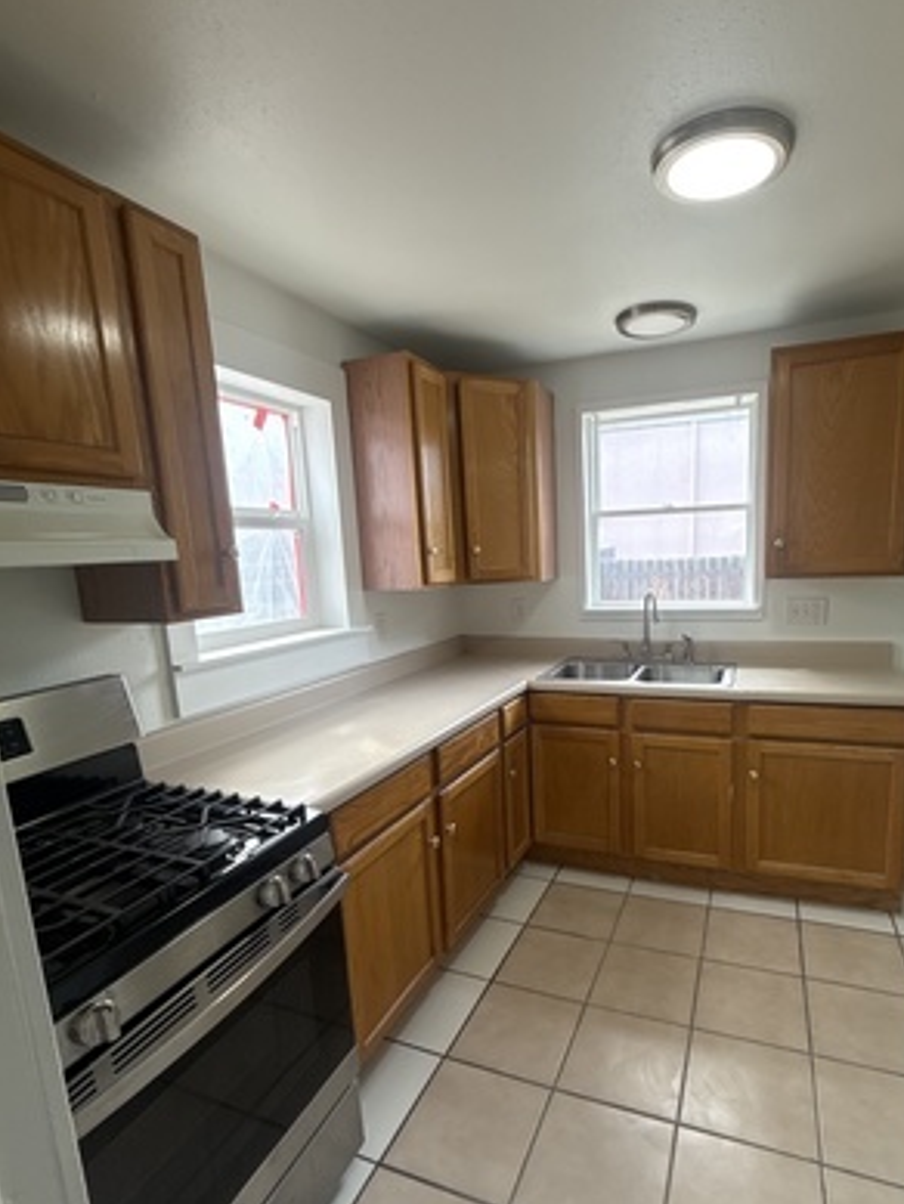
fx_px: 626
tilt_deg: -8.6
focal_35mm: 18
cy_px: 656
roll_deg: +1.6
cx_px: 528
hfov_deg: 71.1
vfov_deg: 87.5
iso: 80
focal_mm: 2.22
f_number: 2.2
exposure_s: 1/120
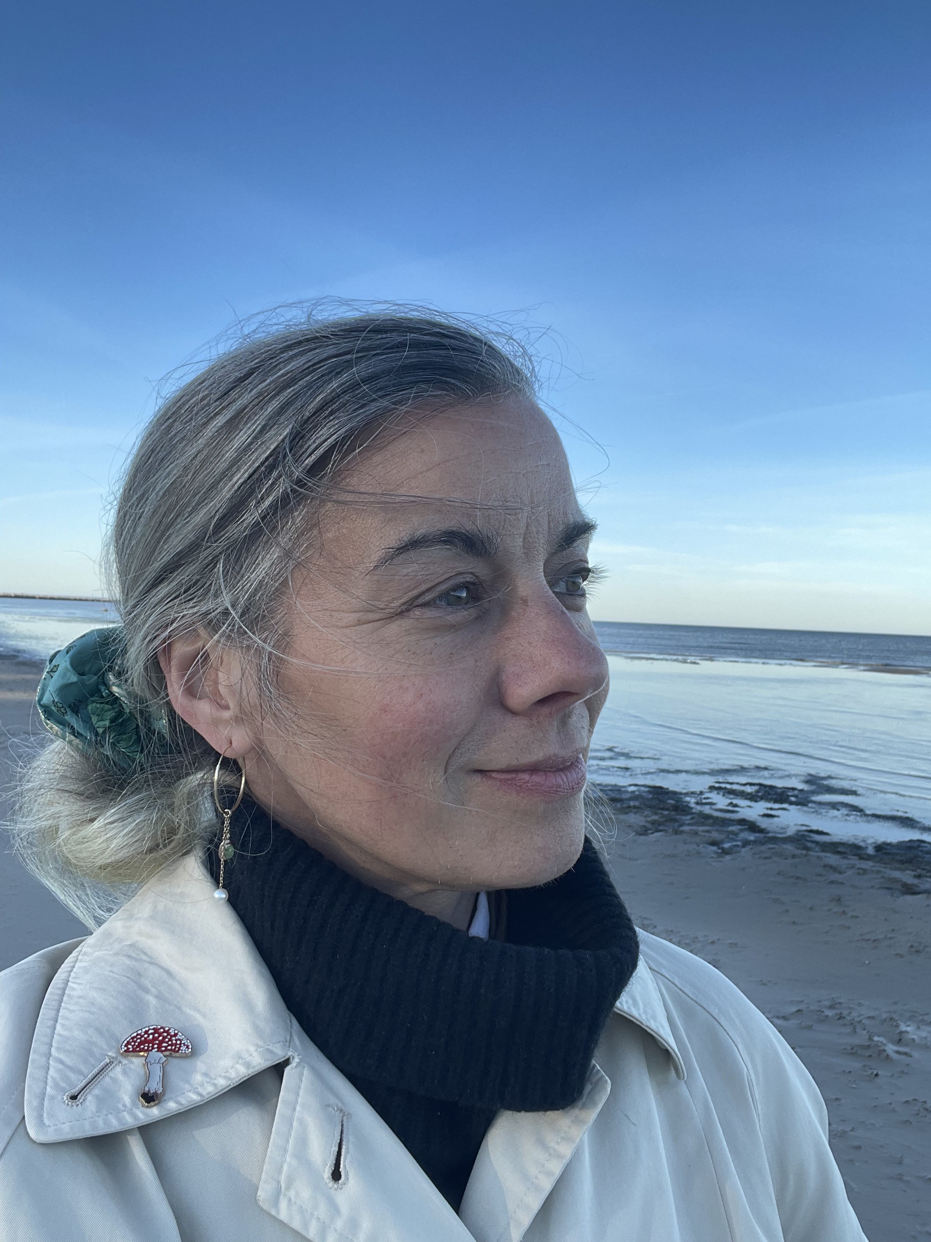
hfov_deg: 46.8
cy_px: 621
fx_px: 1076
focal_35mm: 30
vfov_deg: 60.0
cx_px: 466
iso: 25
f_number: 2.2
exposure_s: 1/124
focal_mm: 2.71
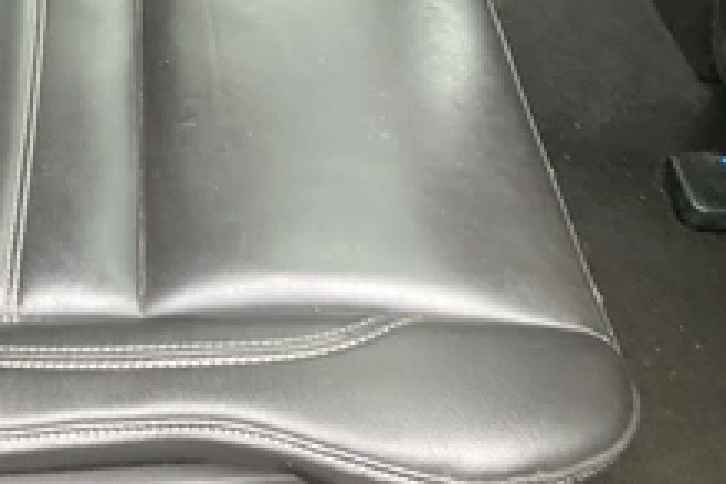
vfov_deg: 23.9
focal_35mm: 55
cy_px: 40
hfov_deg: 34.3
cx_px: 80
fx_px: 1109
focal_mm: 3
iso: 125
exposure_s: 1/60
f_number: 1.8
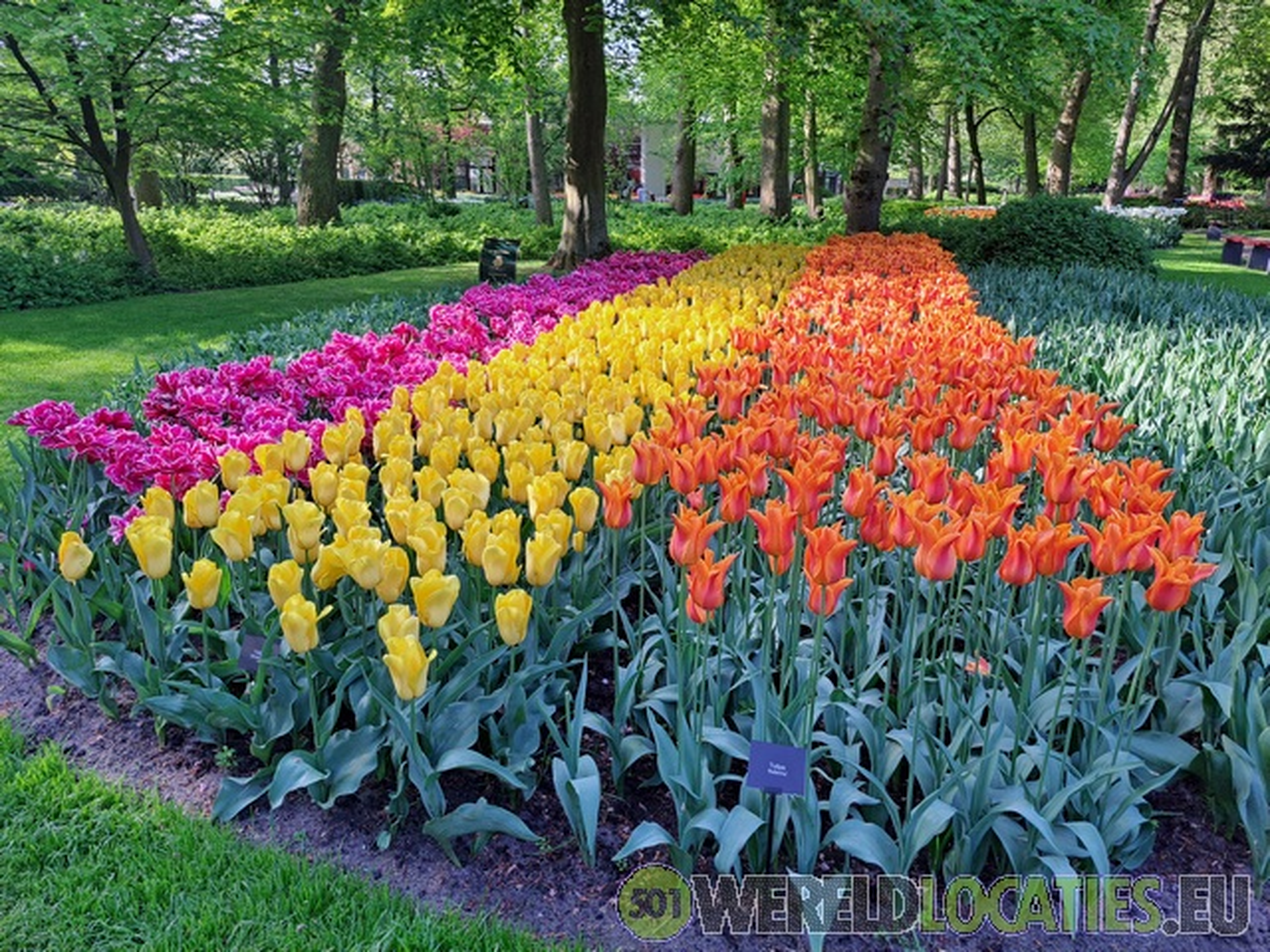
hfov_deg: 71.6
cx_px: 635
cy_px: 476
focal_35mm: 24
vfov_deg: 56.8
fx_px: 881
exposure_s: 1/233
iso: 50
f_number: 1.8
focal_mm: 5.23
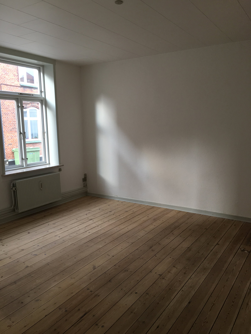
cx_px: 126
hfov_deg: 48.2
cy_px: 167
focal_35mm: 29
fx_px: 280
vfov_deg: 61.7
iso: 32
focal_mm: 4.15
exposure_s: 1/50
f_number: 2.2
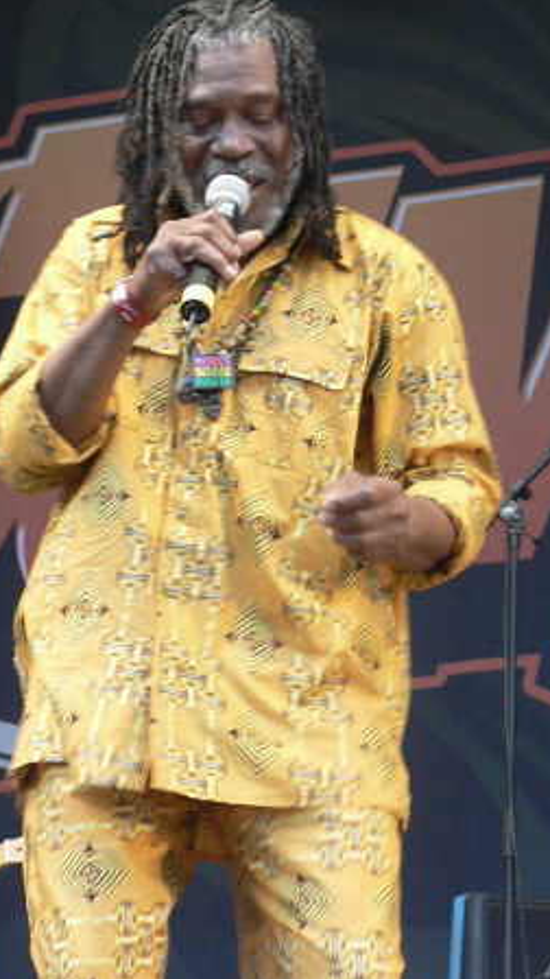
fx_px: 4615
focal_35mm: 178
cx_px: 230
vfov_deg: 12.1
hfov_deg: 6.8
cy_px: 491
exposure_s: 1/30
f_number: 3.2
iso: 200
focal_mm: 22.1
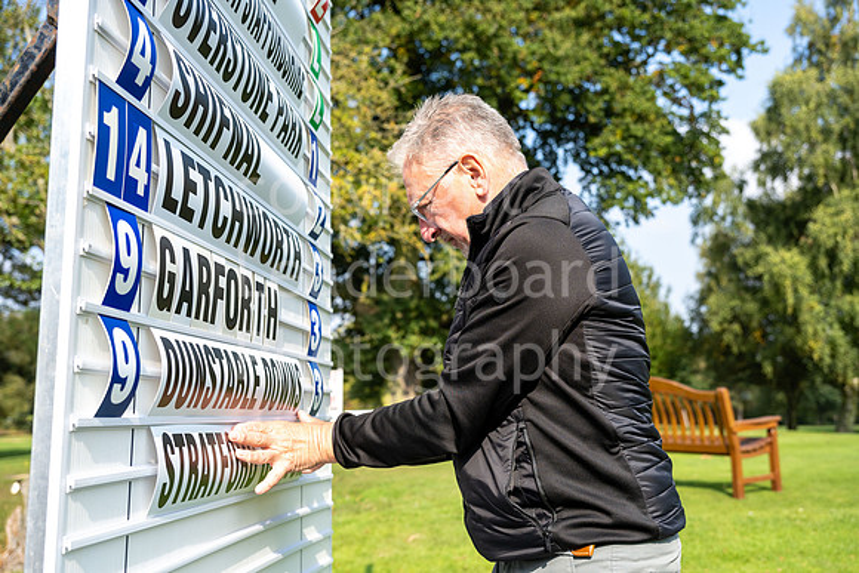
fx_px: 859
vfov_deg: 36.9
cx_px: 430
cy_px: 286
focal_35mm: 36
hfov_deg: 53.1
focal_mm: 36
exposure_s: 1/1600
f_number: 4
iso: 250
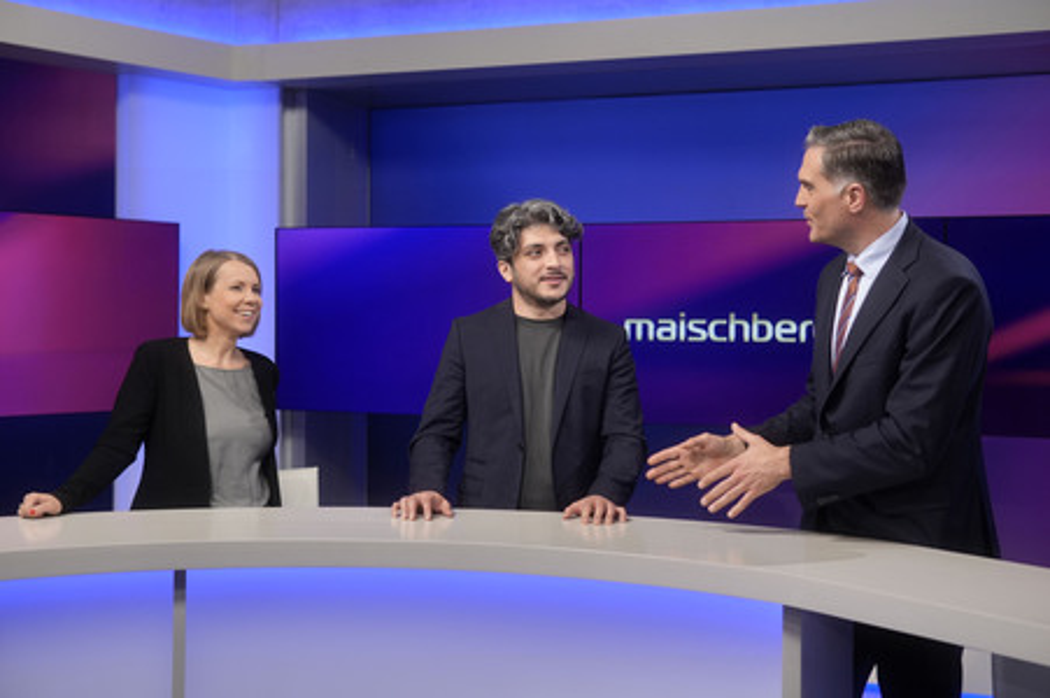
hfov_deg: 43.6
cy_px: 349
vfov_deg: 29.8
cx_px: 525
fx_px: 1312
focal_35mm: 45
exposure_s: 1/200
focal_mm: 30
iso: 640
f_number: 2.2
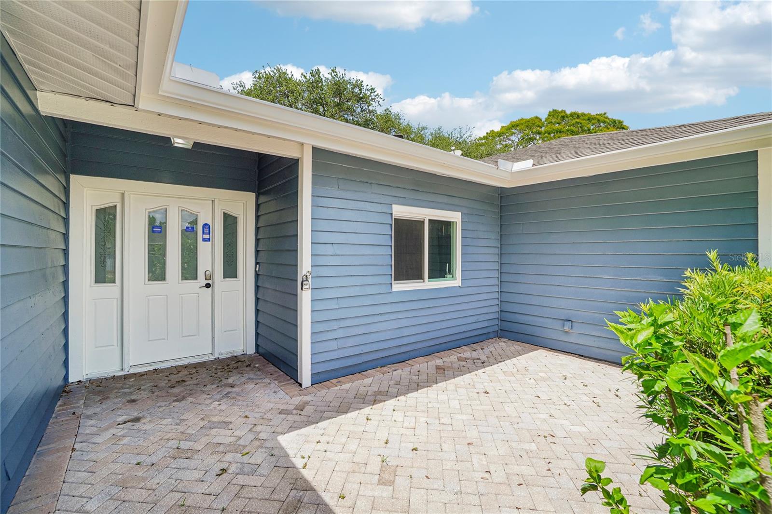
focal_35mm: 15
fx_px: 322
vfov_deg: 77.3
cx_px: 386
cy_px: 257
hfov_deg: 100.4
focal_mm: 10
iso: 100
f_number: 8
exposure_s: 1/125
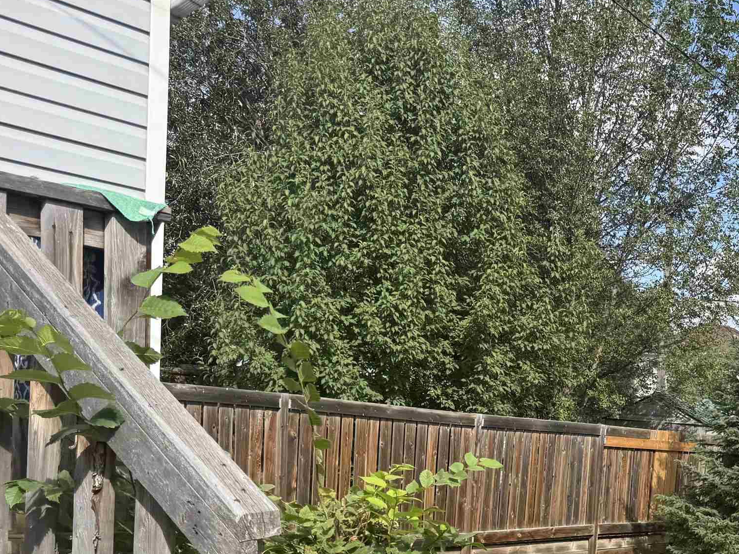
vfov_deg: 28.0
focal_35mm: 49
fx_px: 1046
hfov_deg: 36.0
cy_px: 543
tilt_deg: -6.0
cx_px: 697
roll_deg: -0.3
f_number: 1.78
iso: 80
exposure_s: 1/2110
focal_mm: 6.76
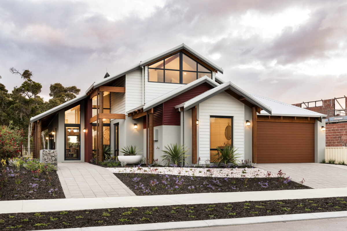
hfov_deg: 50.7
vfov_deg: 35.1
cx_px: 174
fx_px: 366
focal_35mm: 38
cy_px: 116
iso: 125
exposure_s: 1/2
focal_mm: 38
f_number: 11
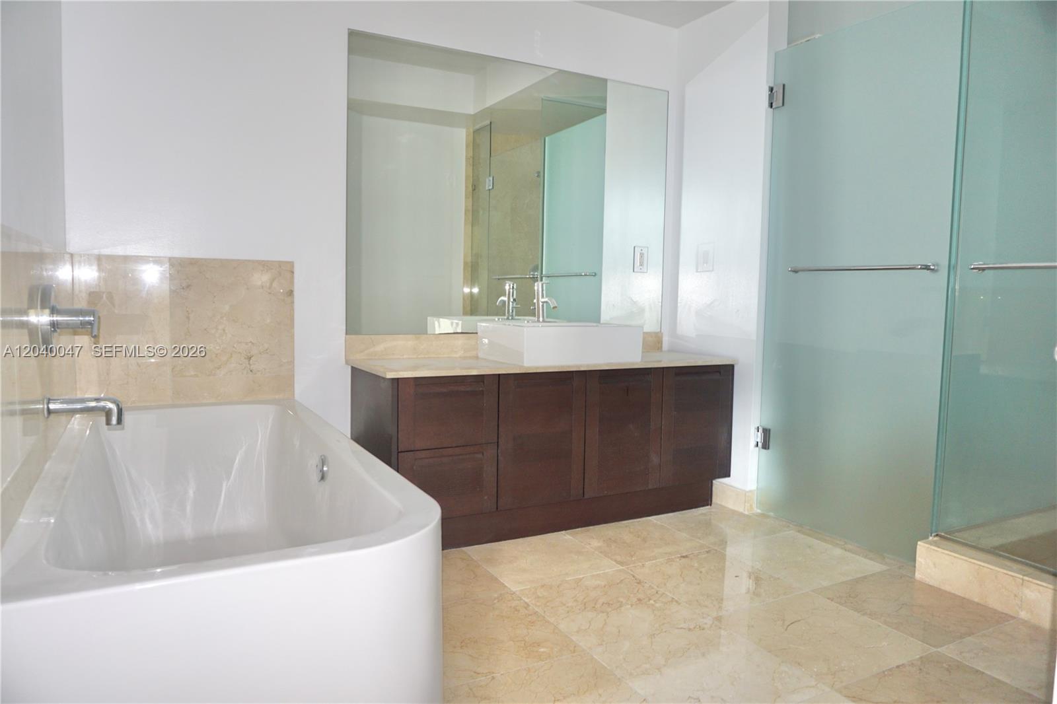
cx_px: 528
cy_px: 352
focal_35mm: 24
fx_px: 704
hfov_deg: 73.8
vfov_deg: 53.1
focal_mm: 16
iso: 320
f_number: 4
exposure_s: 1/60
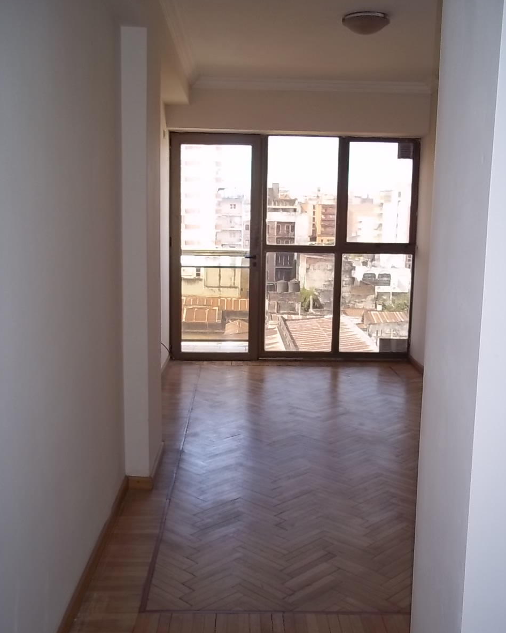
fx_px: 711
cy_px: 328
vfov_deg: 47.9
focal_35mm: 38
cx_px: 252
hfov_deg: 39.2
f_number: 3.1
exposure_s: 1/80
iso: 80
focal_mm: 6.5
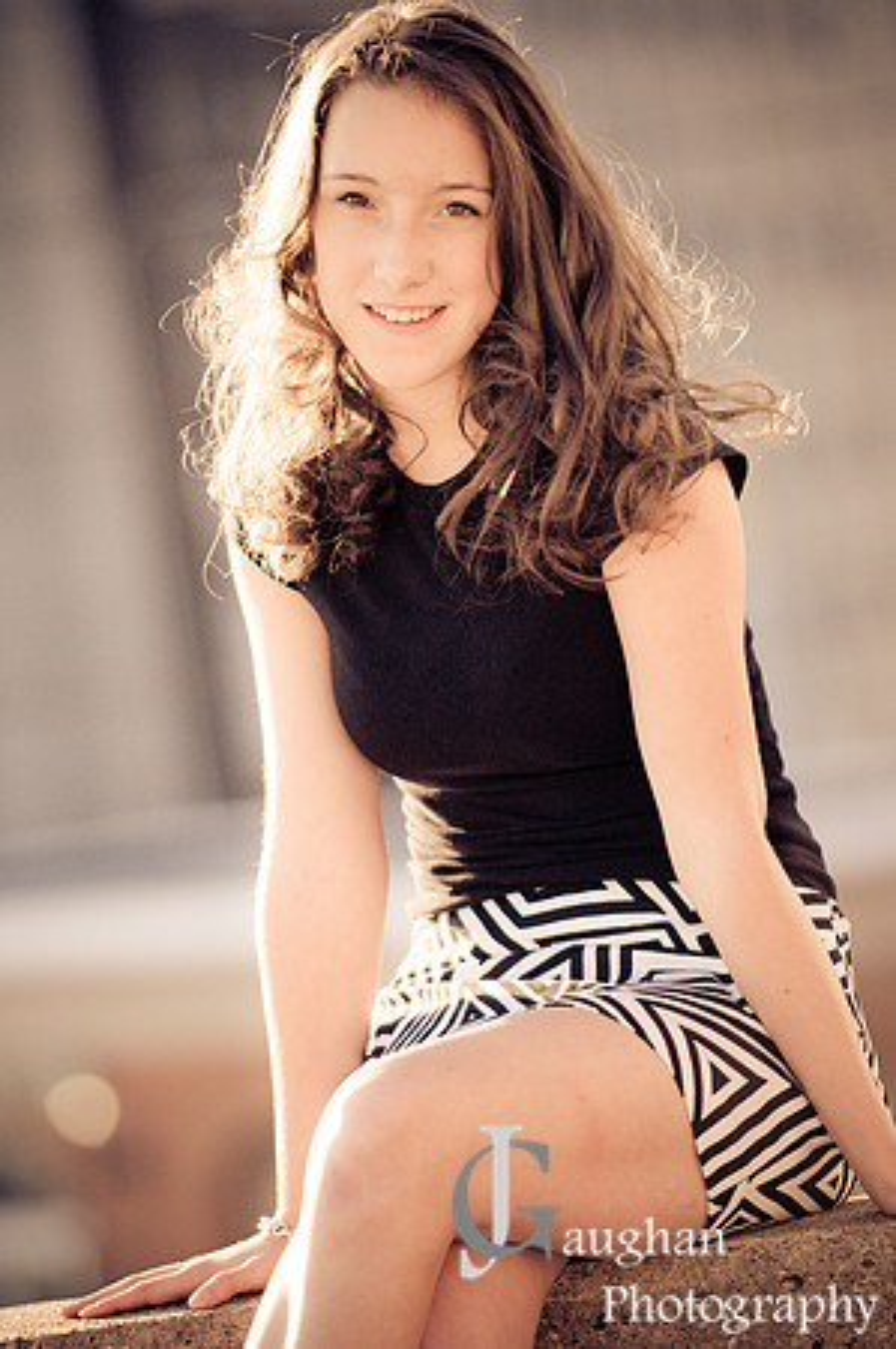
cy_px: 674
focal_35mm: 255
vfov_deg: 8.1
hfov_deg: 5.4
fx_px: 9541
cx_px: 448
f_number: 3.2
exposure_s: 1/2000
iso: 500
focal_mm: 170
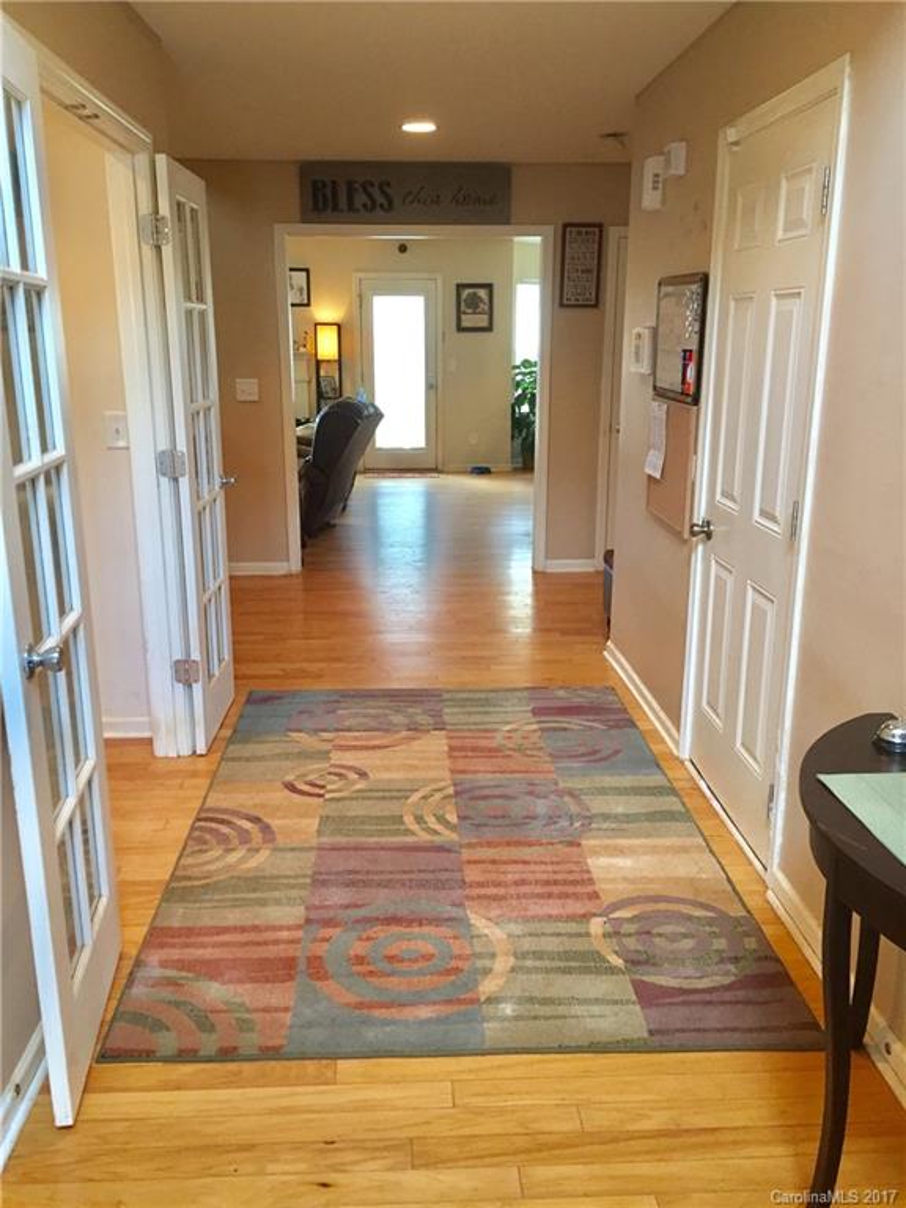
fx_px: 1012
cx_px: 453
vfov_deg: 61.7
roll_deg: -1.1
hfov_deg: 48.2
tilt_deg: -15.9
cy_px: 604
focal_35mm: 29
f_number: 2.2
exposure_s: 1/30
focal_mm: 4.15
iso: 100
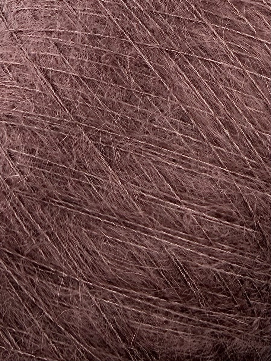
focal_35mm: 24
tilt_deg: -54.0
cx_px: 136
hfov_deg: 56.8
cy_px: 180
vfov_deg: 71.6
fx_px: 251
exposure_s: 1/207
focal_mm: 2.22
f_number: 2.2
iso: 40
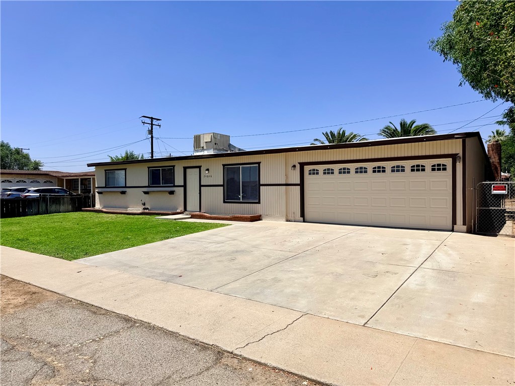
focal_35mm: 24
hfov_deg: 71.6
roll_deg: +0.3
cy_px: 193
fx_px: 357
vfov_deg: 56.8
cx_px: 258
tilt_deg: -1.3
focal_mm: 6.76
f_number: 1.78
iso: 80
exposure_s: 1/8130
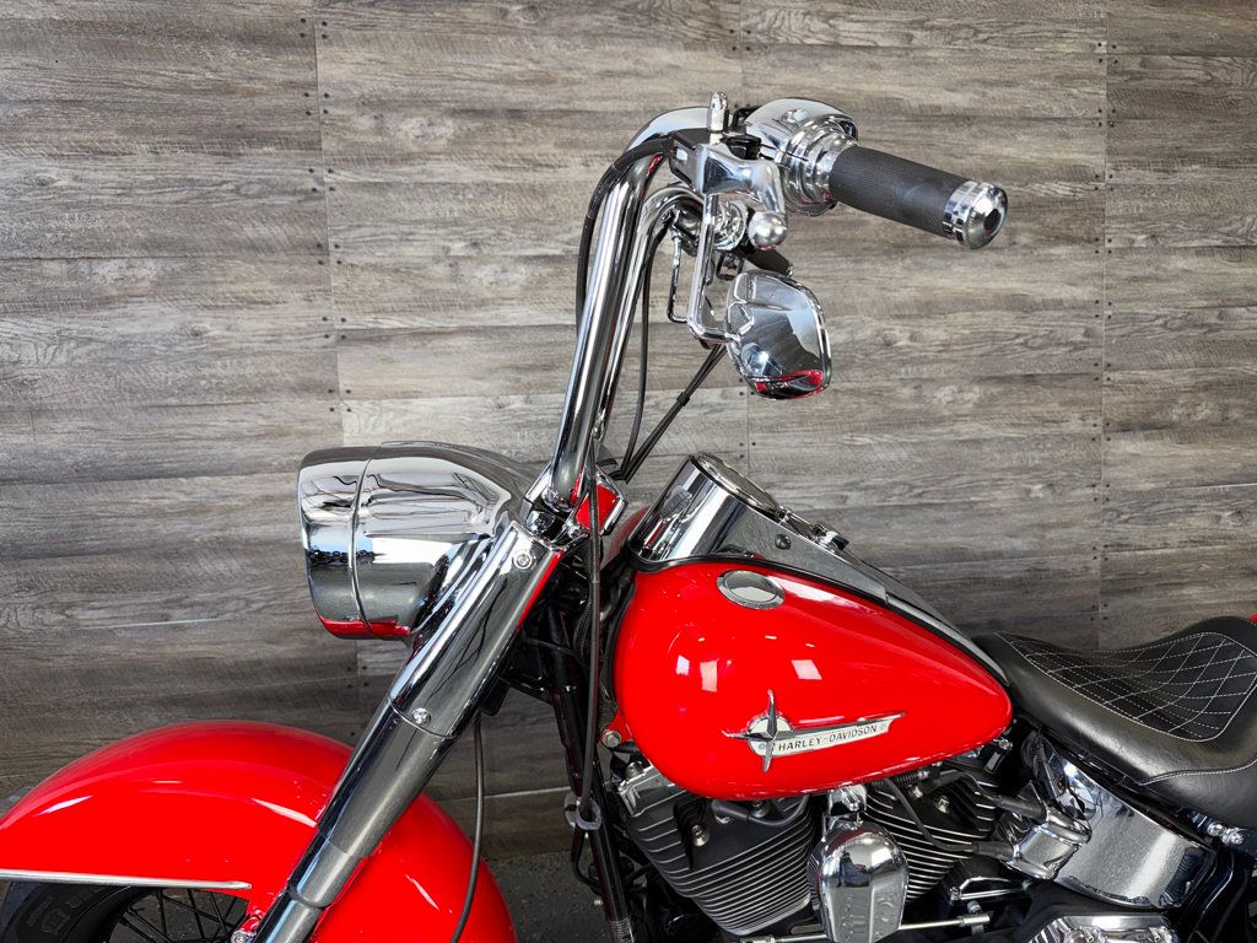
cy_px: 472
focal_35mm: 24
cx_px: 628
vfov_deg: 56.8
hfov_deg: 71.6
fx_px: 872
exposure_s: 1/32
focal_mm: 6.76
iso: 50
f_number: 1.78
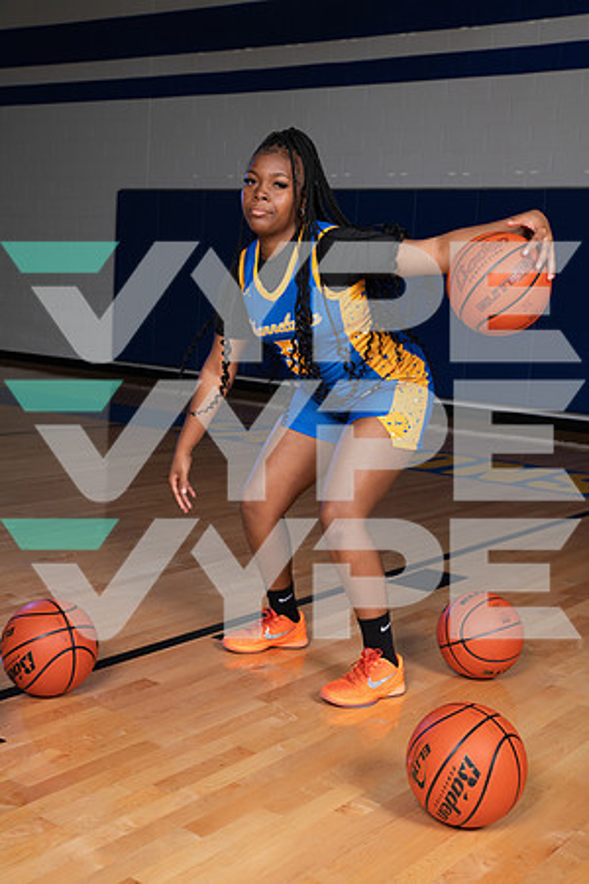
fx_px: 1178
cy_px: 442
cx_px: 294
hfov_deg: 28.1
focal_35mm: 48
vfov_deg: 41.1
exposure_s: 1/320
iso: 500
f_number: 7.1
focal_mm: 48
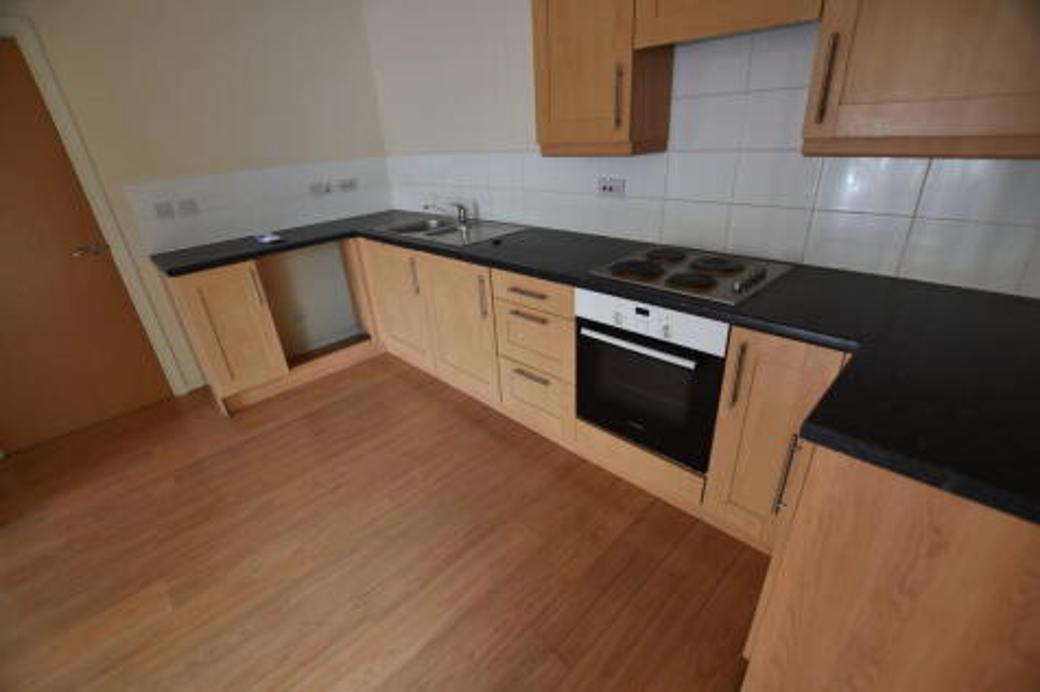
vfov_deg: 77.3
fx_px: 433
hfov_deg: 100.4
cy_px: 346
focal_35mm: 15
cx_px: 520
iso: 110
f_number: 3.5
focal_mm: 10
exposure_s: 1/15
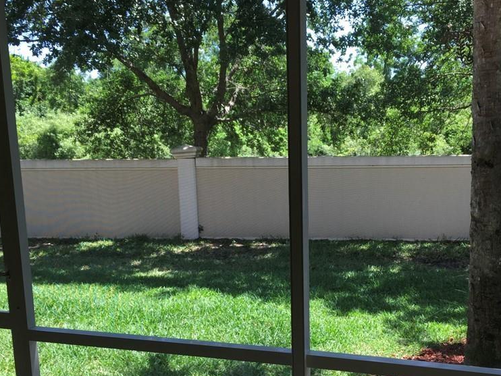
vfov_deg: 35.7
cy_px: 243
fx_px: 579
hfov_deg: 46.6
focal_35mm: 40
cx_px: 296
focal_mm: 4.15
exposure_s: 1/120
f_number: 2.2
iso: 32
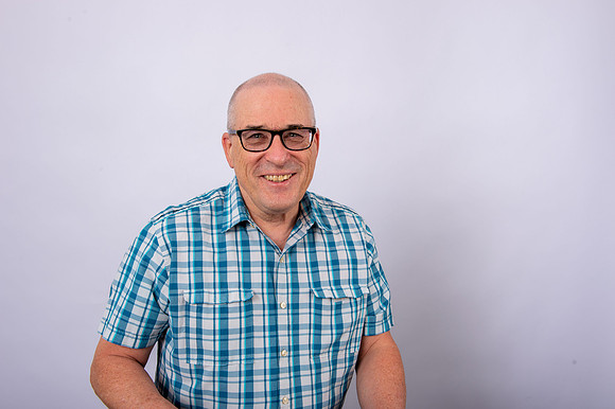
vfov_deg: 35.0
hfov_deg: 50.7
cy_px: 204
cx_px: 308
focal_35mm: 38
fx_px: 649
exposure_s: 1/250
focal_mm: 38
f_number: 9
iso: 125
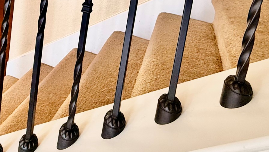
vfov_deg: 27.0
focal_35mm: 35
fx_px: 250
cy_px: -58
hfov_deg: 56.1
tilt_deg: -6.2
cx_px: 106
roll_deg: -8.0
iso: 250
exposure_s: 1/60
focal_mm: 2.22
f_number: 2.2
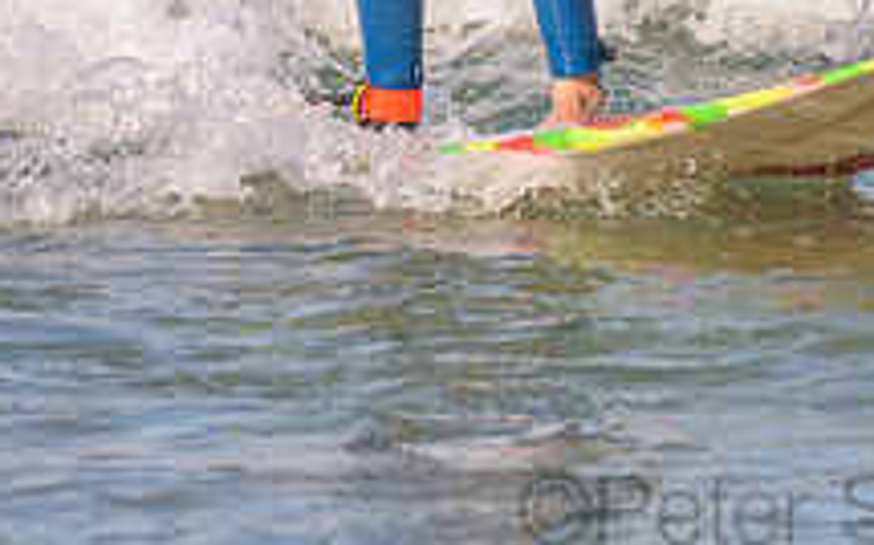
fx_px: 40223
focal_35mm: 1690
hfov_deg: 1.2
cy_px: -165
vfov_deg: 0.8
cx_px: 581
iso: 280
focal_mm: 500
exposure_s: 1/2000
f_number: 5.6
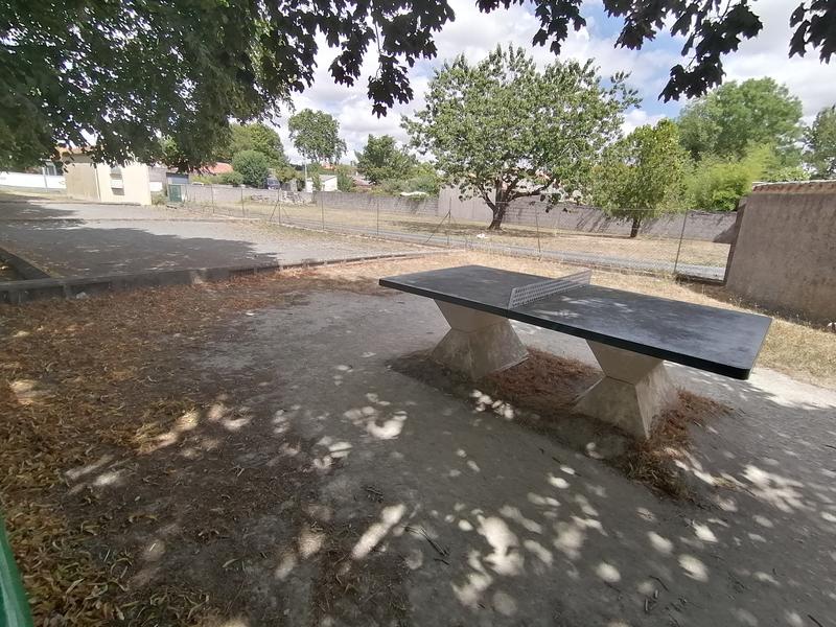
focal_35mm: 17
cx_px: 418
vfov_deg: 74.7
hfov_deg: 91.0
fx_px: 411
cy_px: 314
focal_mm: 2.7
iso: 50
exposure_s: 1/820
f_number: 2.4
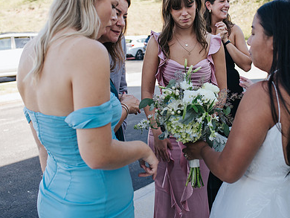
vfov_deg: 29.0
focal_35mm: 50
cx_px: 177
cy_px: 81
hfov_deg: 38.0
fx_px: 419
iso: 280
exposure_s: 1/400
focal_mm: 35
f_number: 3.5
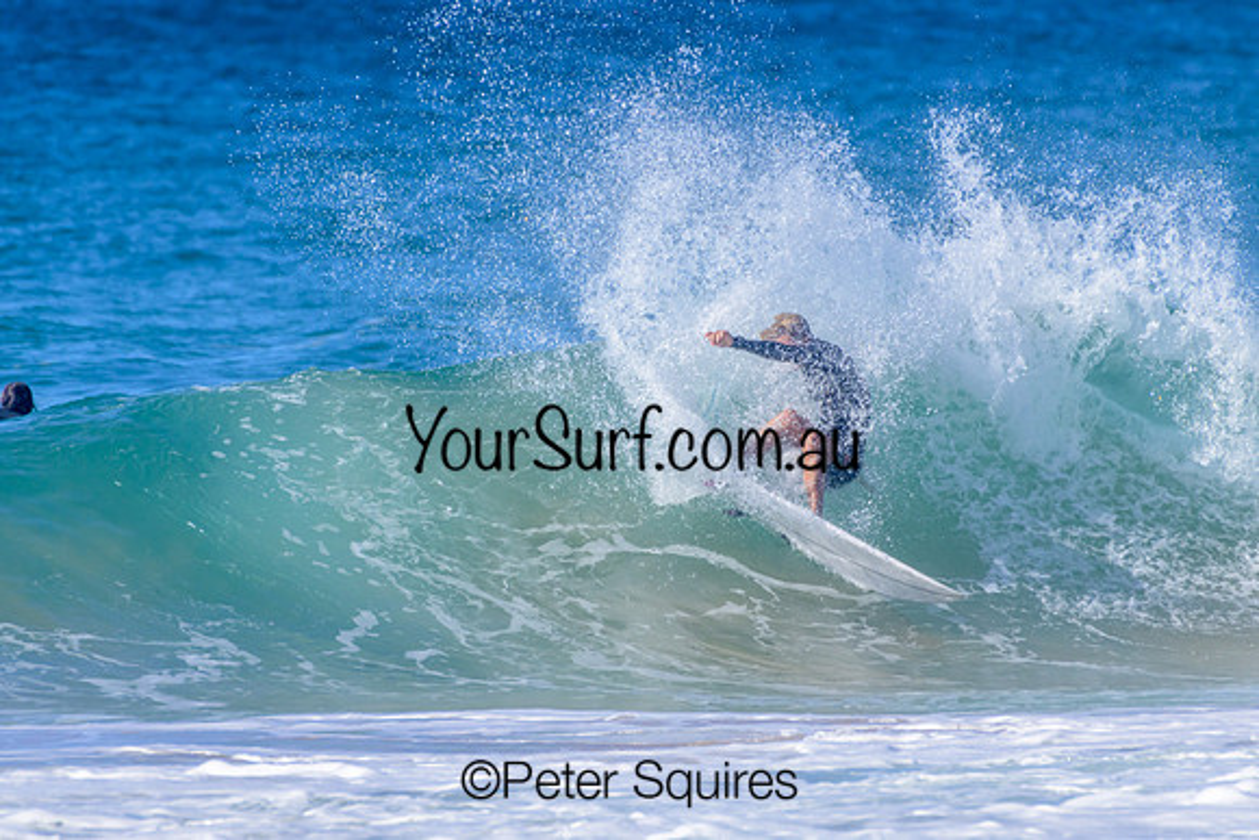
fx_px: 34979
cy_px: 420
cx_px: 630
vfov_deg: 1.4
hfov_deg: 2.1
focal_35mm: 1000
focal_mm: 1000
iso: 1000
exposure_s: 1/2000
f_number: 11
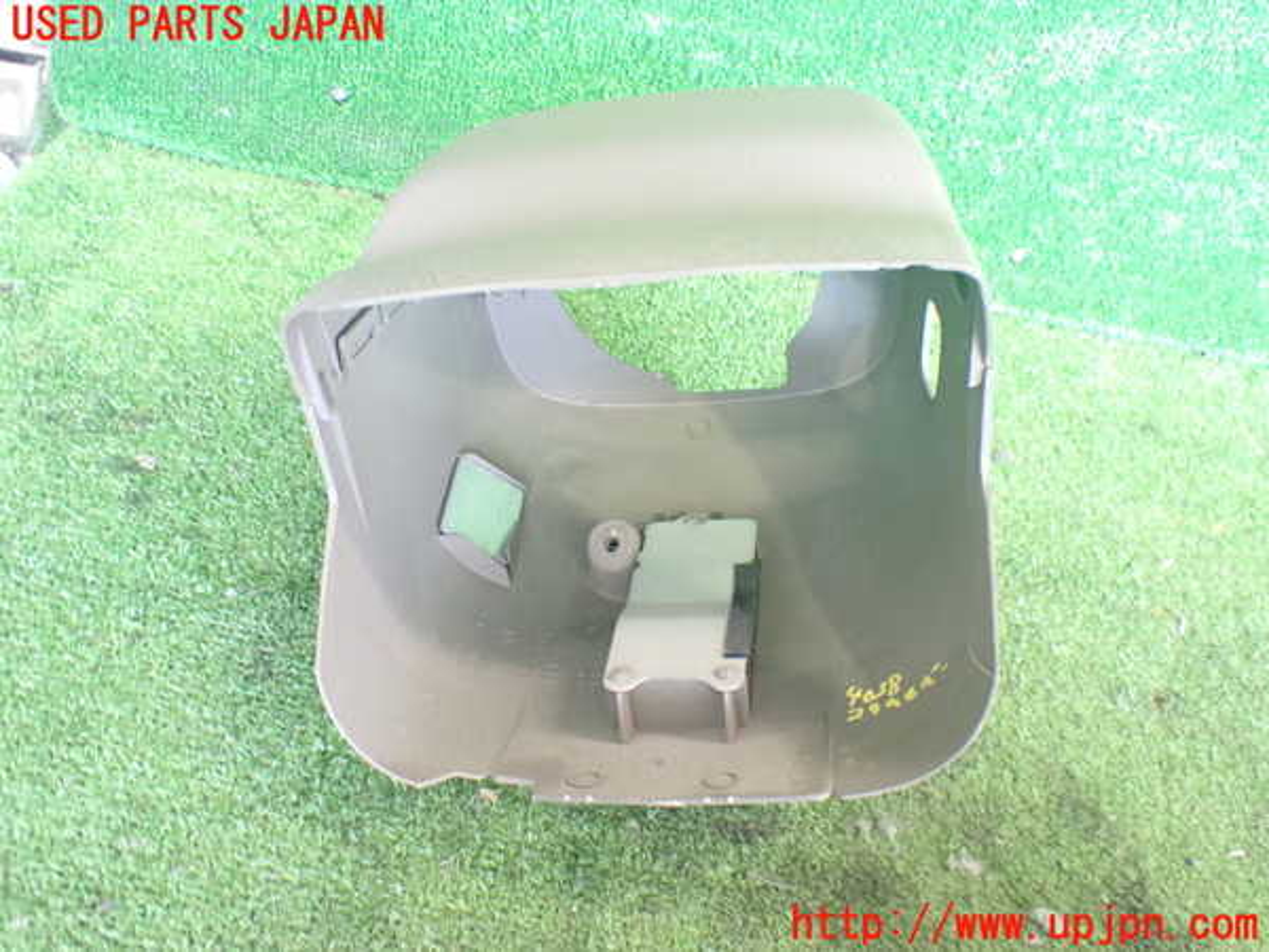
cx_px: 634
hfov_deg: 60.0
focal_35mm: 30
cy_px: 476
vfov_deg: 46.8
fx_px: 1100
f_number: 2.3
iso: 800
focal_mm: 5.4
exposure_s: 1/40
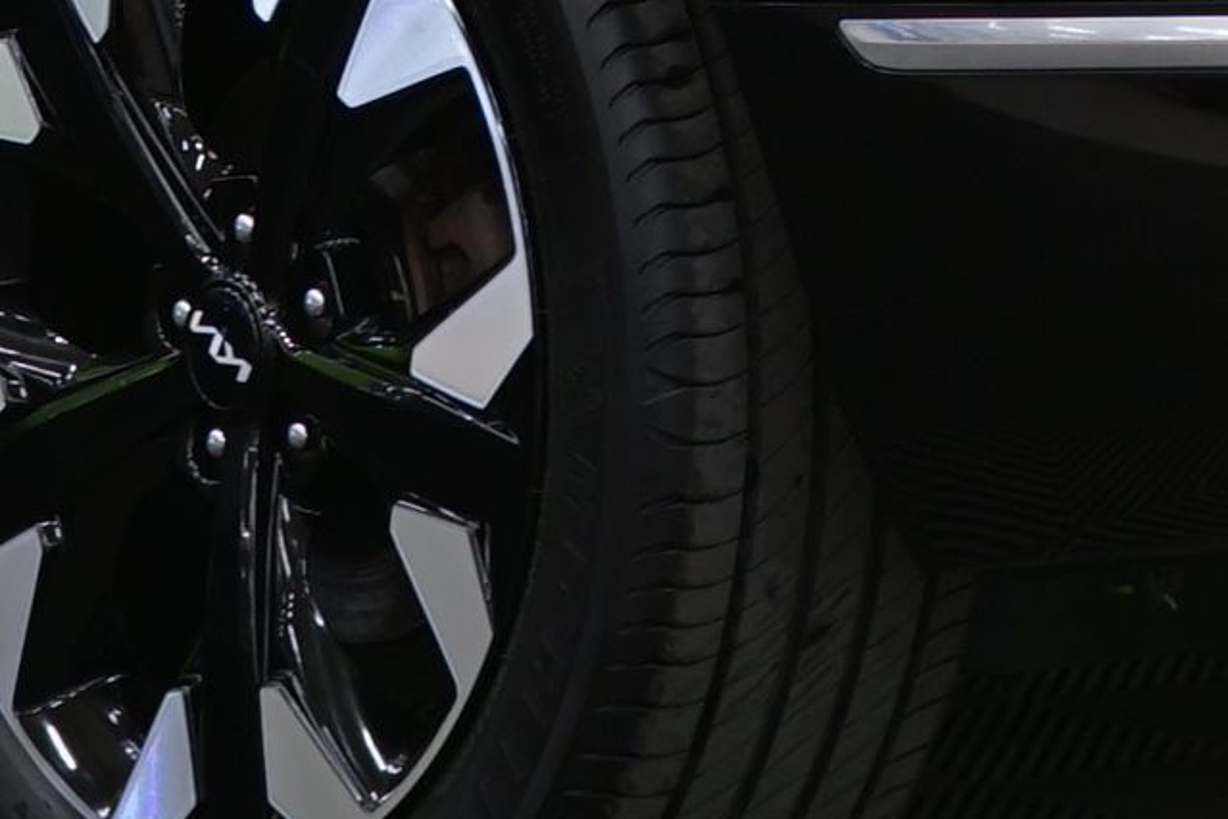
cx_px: 615
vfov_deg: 4.5
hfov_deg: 6.8
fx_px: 10301
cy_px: -925
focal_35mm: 302
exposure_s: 1/8
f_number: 5
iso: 400
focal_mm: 49
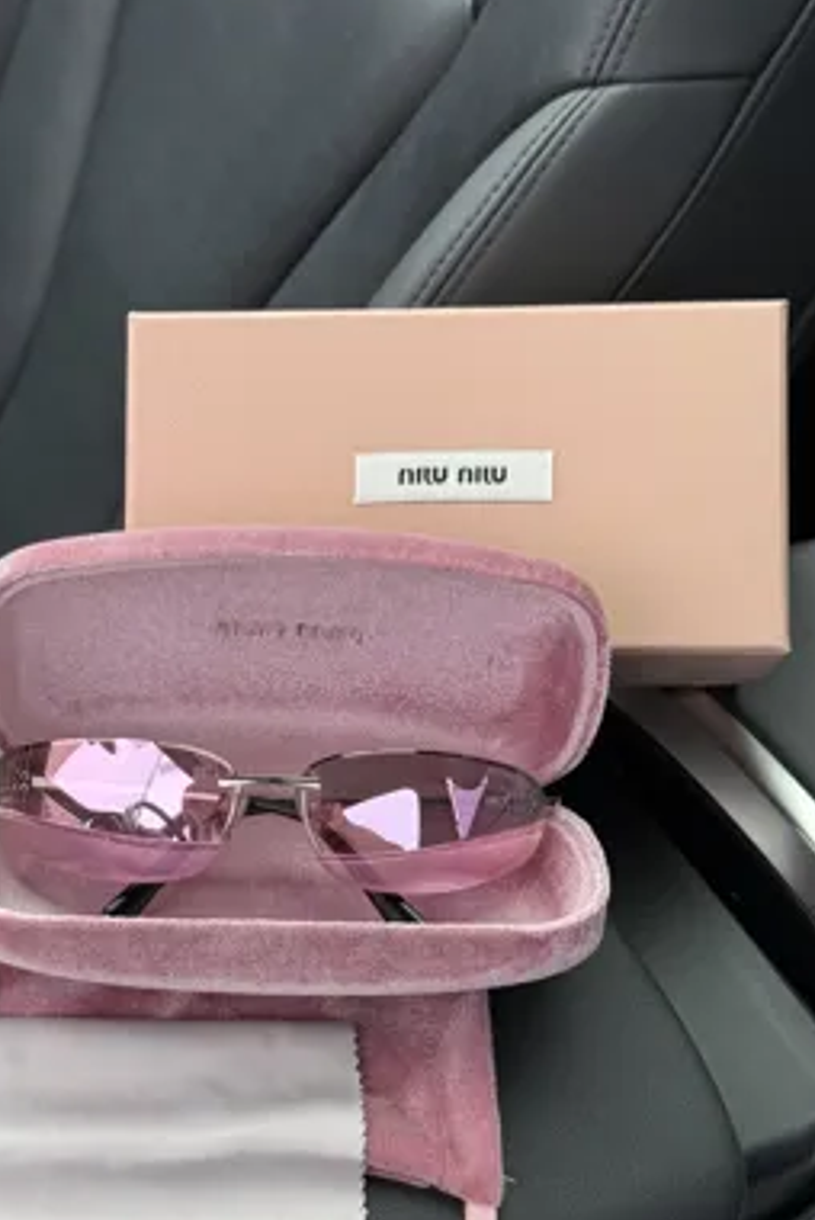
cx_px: 257
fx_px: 2135
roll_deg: -2.5
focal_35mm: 63
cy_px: 738
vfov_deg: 31.8
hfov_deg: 21.5
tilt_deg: -44.5
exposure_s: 1/102
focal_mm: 6.76
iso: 80
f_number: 1.78
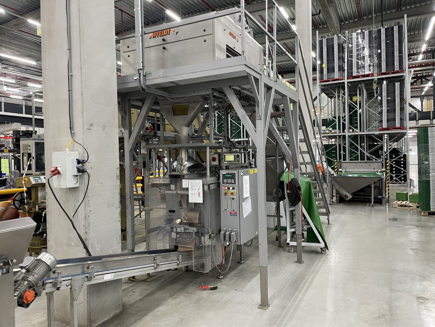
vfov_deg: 53.1
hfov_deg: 67.3
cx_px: 218
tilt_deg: +4.3
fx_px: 327
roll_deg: +2.5
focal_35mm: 26
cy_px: 164
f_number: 1.6
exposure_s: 1/50
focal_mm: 4.2
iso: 200
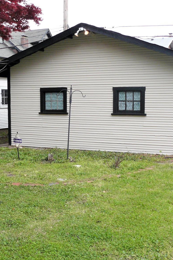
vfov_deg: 38.9
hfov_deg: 26.5
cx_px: 97
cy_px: 130
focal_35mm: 51
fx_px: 368
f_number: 4
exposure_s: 1/125
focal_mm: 6
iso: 100
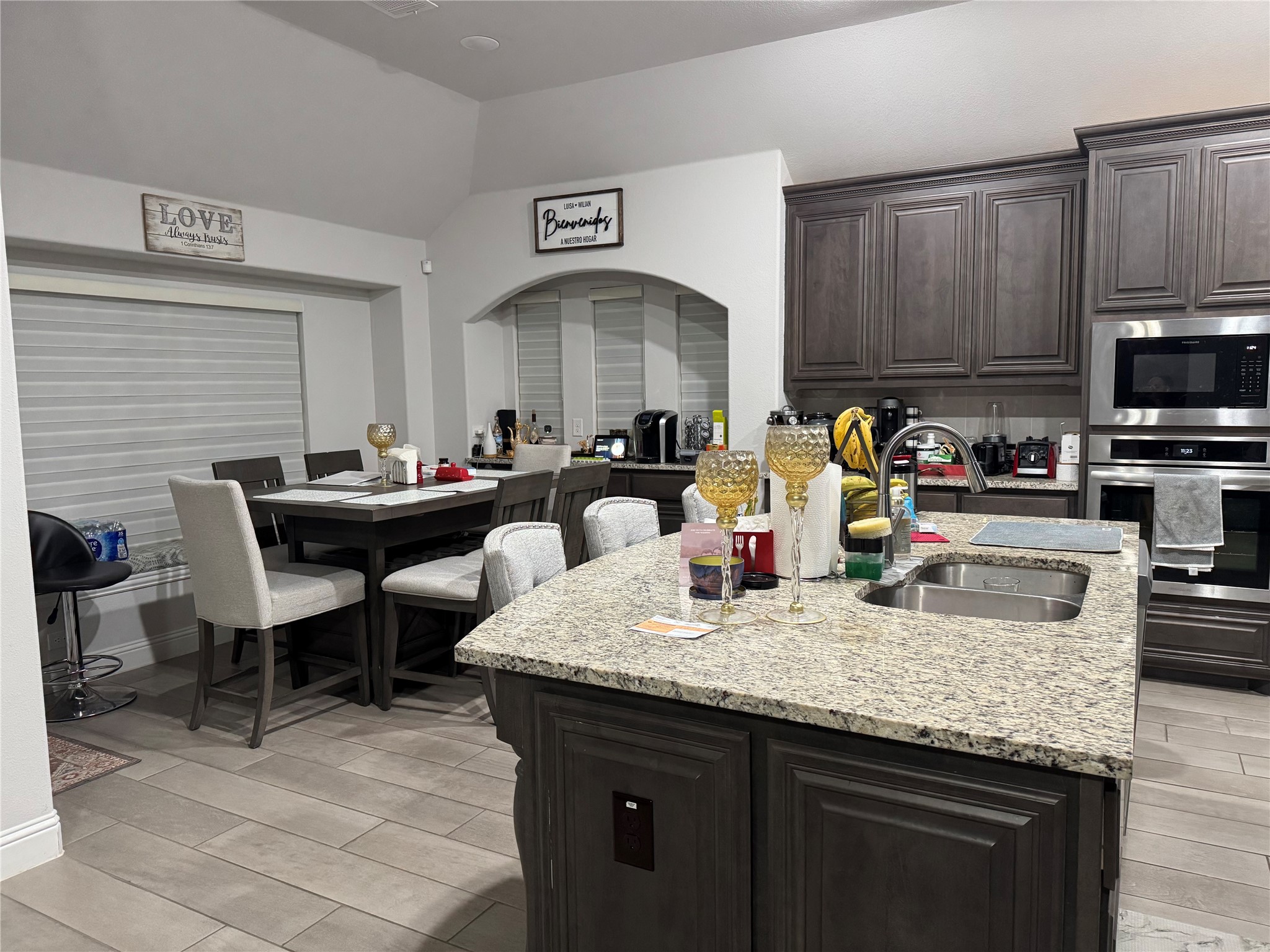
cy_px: 476
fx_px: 881
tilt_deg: -6.5
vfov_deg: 56.8
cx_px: 635
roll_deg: +1.2
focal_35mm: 24
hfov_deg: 71.6
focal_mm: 6.76
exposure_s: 1/60
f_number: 1.78
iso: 500
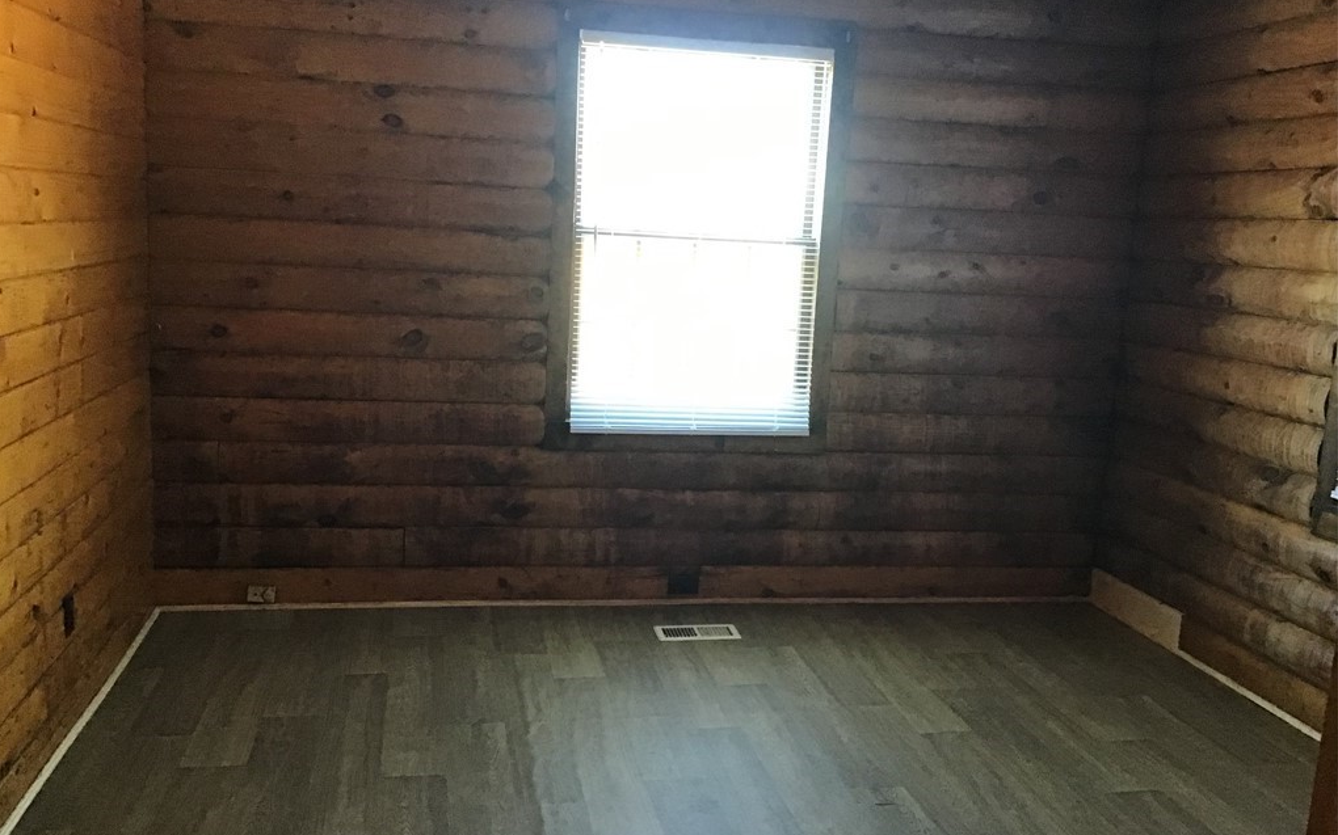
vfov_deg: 38.3
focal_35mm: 33
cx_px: 668
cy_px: 446
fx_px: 1203
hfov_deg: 58.2
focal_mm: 3.3
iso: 200
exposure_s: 1/30
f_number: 2.4
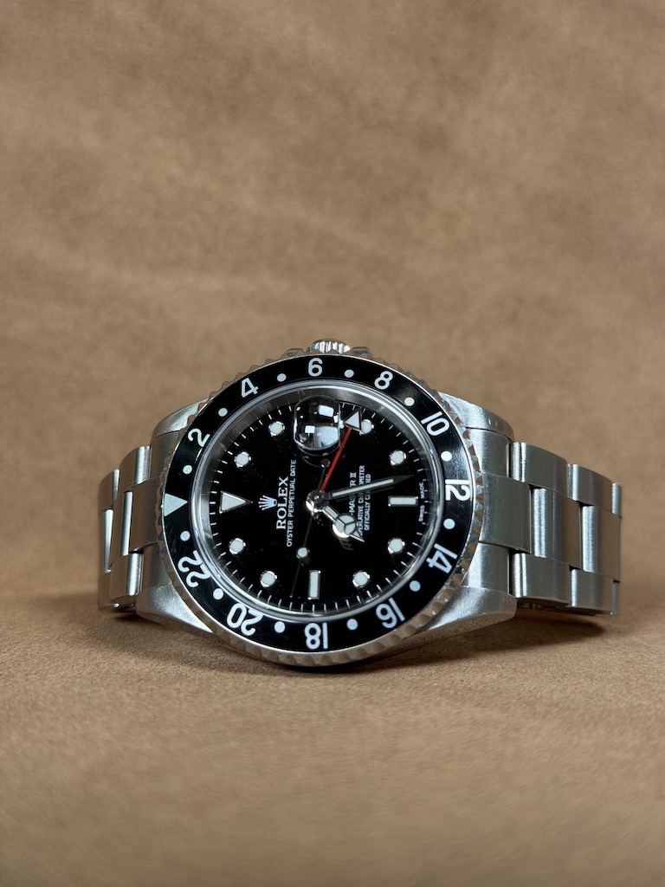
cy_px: 444
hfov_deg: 30.3
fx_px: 1229
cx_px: 332
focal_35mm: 48
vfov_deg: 39.7
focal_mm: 6.76
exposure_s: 1/60
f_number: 1.78
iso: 80
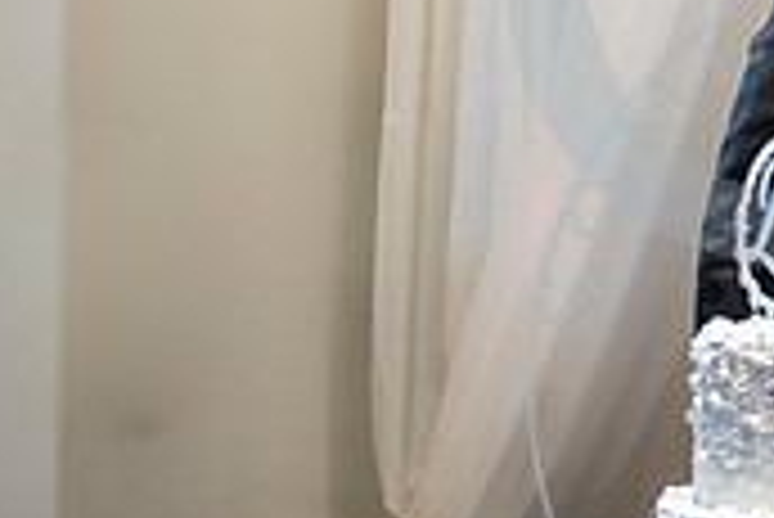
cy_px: 7
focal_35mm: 81
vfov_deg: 16.6
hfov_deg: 20.7
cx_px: 1215
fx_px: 1743
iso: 800
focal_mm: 24
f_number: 2.8
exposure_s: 1/125
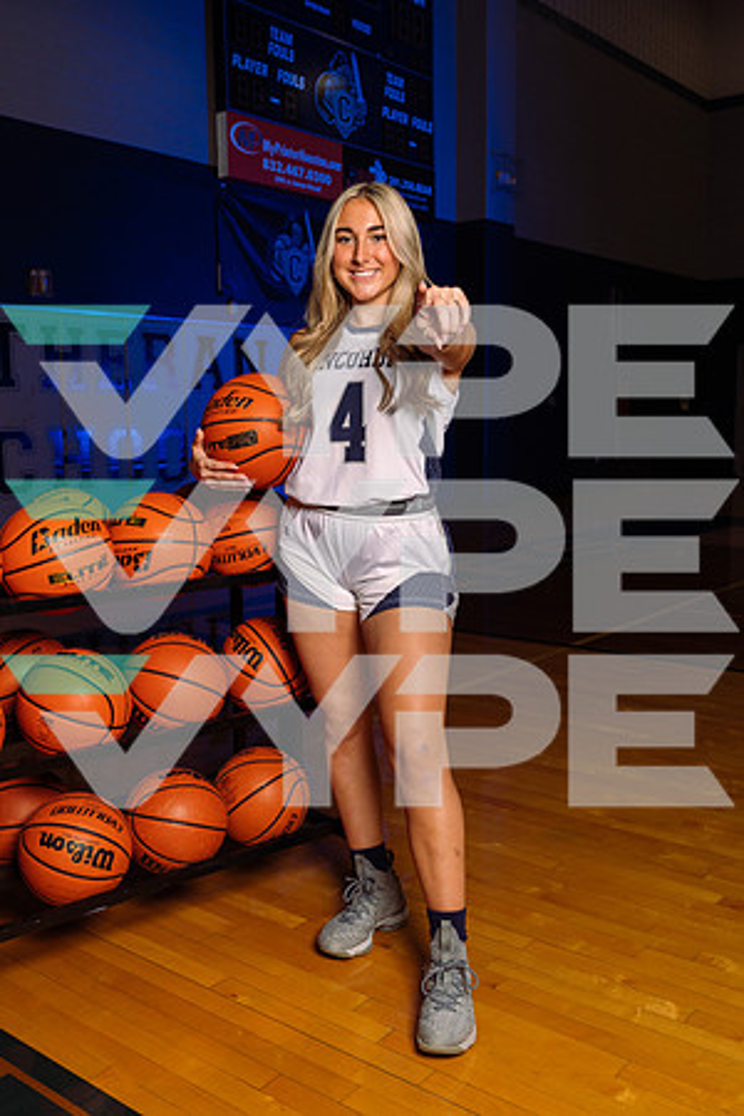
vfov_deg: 54.4
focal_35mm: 35
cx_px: 372
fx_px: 1085
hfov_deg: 37.9
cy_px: 558
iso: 320
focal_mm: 35
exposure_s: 1/250
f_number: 8
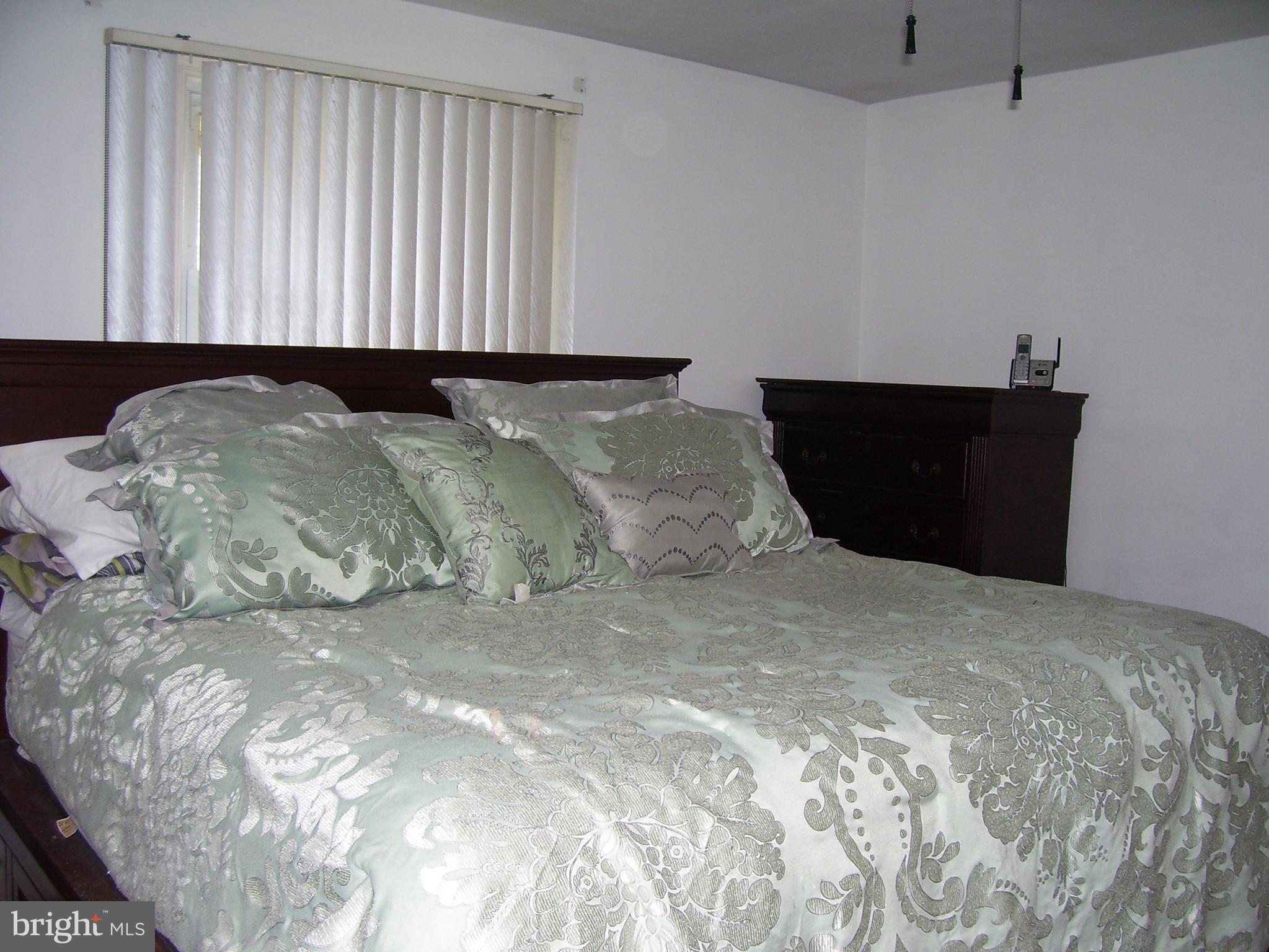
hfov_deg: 53.9
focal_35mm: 34
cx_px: 634
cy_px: 476
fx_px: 1247
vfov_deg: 41.8
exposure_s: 1/60
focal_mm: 5.6
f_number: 2.7
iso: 80
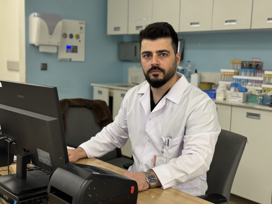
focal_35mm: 48
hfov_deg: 39.7
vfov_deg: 30.3
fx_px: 377
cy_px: 102
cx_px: 136
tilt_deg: -6.8
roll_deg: -1.6
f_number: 1.78
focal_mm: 6.76
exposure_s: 1/100
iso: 125
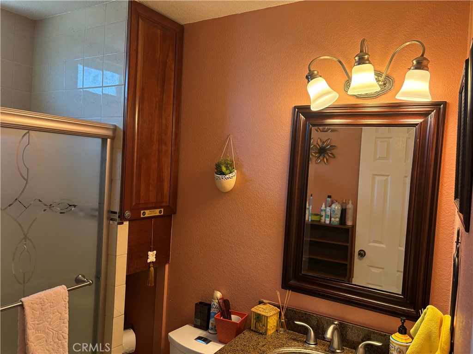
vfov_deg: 53.1
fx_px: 355
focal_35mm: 26
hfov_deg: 67.3
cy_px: 177
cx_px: 236
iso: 160
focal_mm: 5.96
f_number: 1.6
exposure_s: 1/60
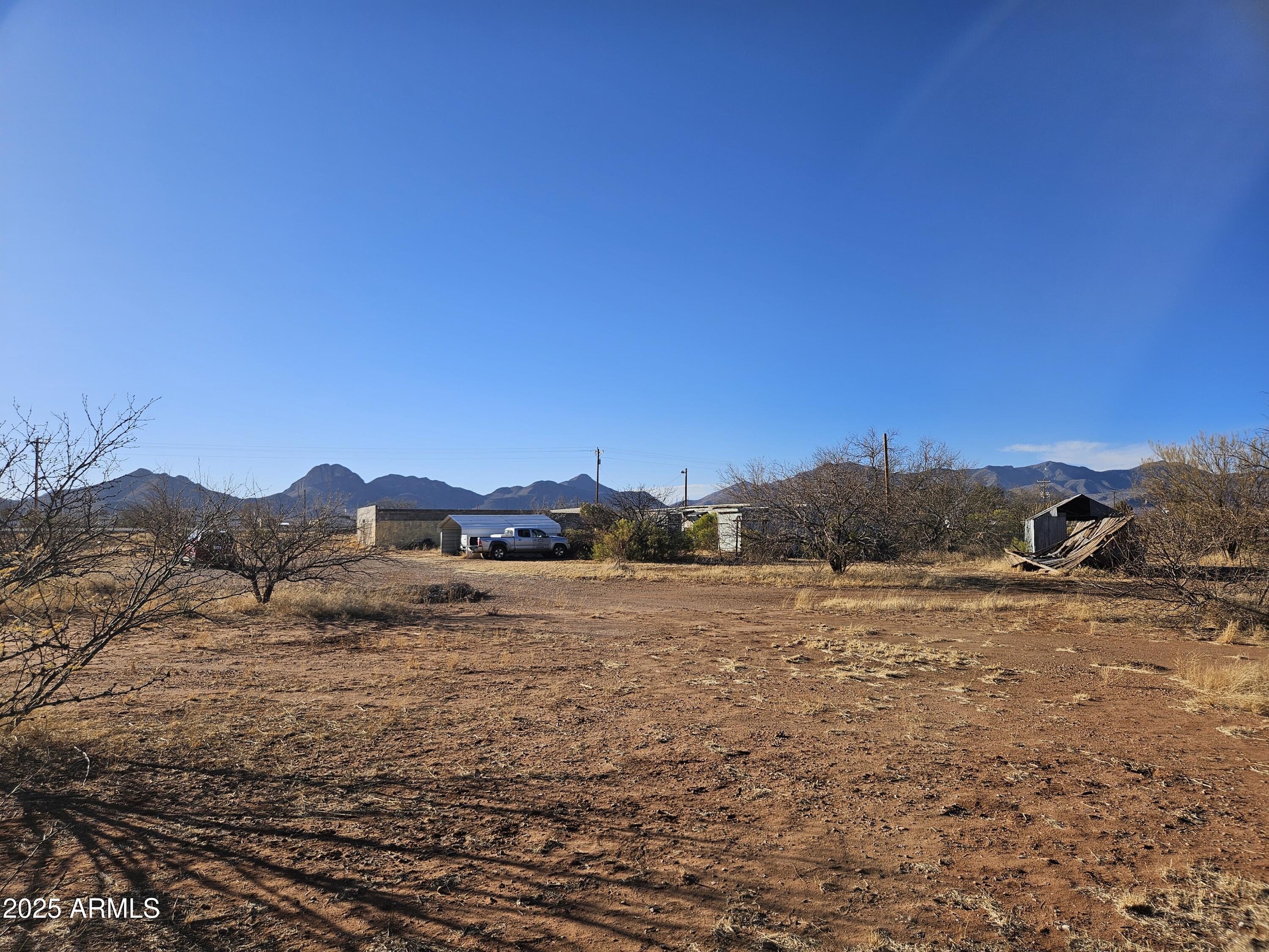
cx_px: 634
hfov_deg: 73.9
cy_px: 476
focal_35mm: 23
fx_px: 843
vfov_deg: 58.9
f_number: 1.8
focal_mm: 5.4
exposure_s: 1/2423
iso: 25
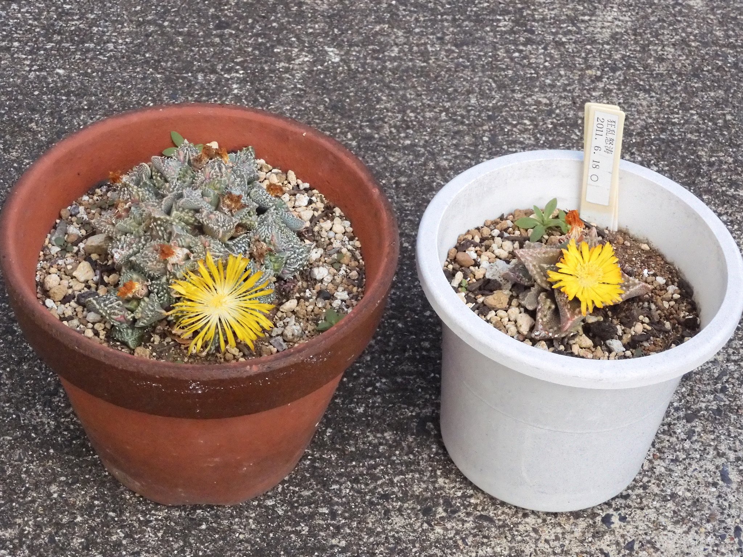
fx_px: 1395
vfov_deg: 22.6
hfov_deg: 29.8
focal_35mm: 65
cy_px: 278
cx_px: 372
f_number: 4.5
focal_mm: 11.6
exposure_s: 1/1000
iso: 1600
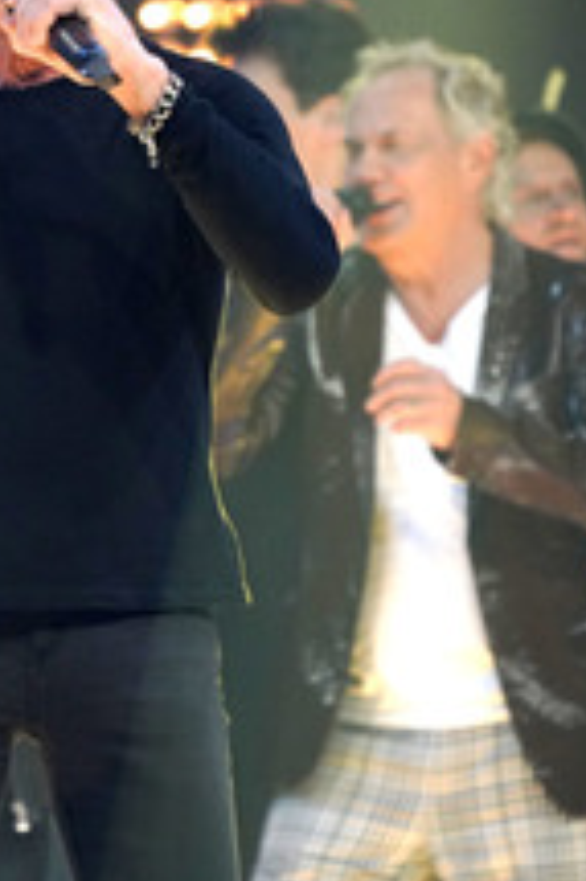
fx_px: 10271
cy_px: 299
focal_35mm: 420
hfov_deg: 3.3
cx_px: -43
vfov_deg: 4.9
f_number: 5.6
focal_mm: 200
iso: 3200
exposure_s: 1/200
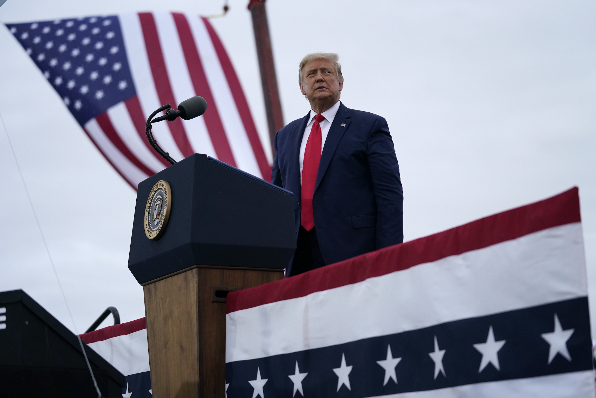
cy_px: 199
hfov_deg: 25.7
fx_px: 1308
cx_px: 298
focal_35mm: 79
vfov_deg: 17.3
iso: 1250
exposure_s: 1/2000
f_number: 2.8
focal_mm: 79
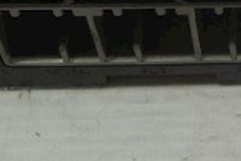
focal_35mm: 165
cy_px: -183
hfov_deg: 12.0
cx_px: 332
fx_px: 1104
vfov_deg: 7.9
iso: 80
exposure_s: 1/50
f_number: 3.1
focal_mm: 6.72
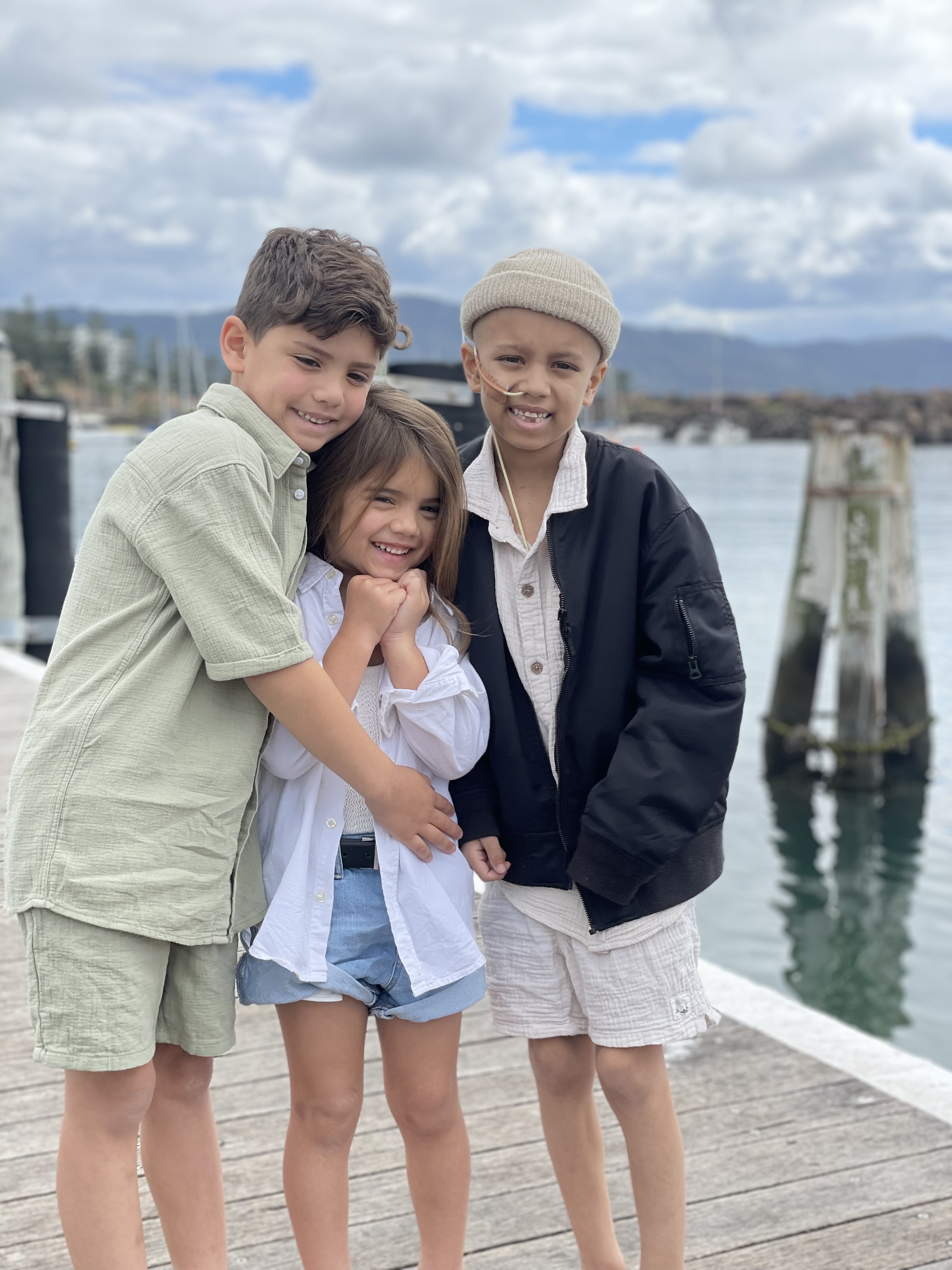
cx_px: 476
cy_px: 635
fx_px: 1907
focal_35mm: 52
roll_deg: +0.3
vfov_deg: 36.8
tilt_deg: -4.8
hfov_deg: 28.0
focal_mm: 6
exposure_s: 1/1170
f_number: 2
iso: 32
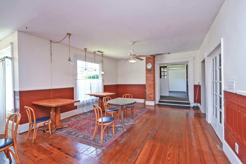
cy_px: 81
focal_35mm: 15
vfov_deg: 77.3
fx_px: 102
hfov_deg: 100.3
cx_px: 130
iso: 250
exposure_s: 1/60
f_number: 4
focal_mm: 14
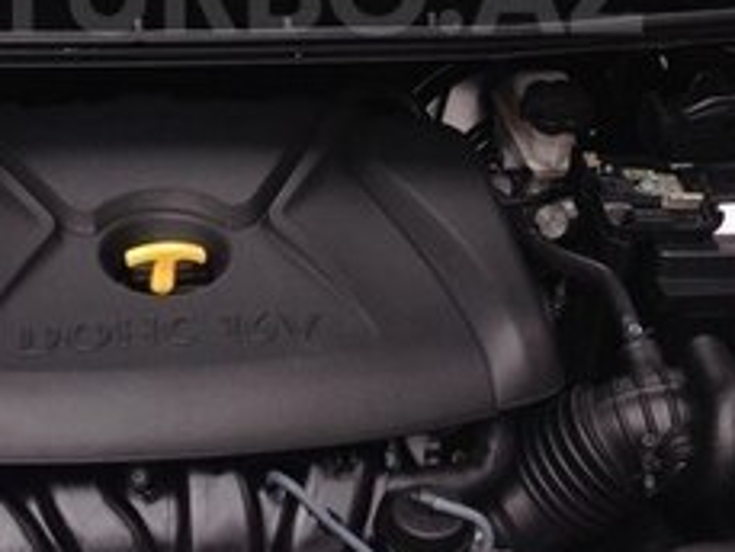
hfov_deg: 20.6
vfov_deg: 15.3
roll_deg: -0.7
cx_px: 315
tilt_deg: -23.3
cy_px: -14
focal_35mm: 95
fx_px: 2018
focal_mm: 4.12
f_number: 2.4
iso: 50
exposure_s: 1/254
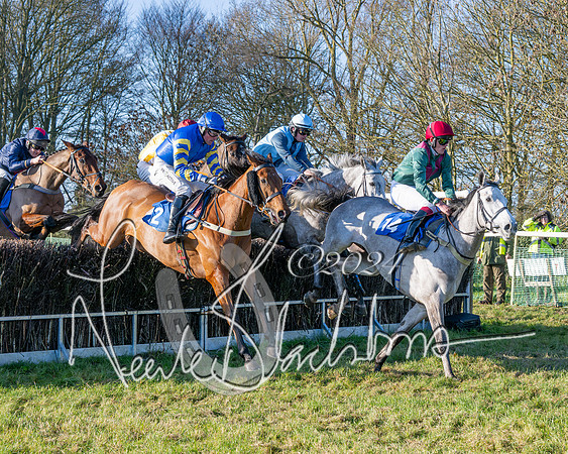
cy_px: 217
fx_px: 1353
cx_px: 363
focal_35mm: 80
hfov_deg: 23.6
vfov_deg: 19.1
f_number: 5
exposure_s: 1/1600
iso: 400
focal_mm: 45
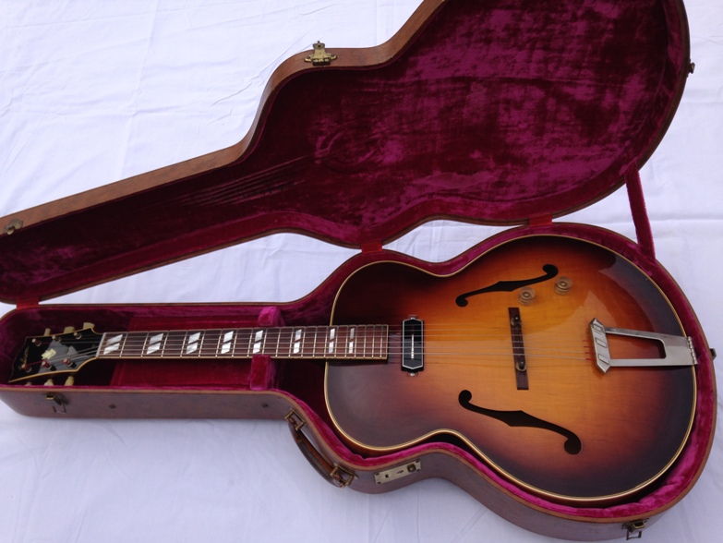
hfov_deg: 55.3
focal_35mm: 33
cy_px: 272
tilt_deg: -58.8
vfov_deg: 43.0
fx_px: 690
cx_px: 362
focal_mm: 4.12
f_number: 2.4
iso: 50
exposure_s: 1/1043
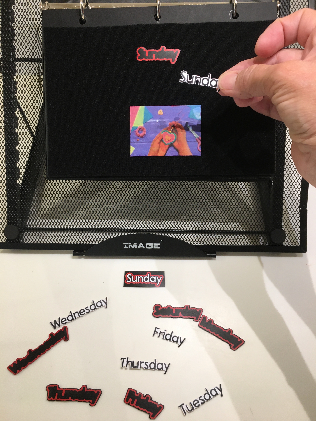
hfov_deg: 48.2
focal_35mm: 29
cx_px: 158
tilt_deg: -58.4
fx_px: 353
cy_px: 210
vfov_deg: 61.7
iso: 80
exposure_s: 1/30
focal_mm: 4.15
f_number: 2.2
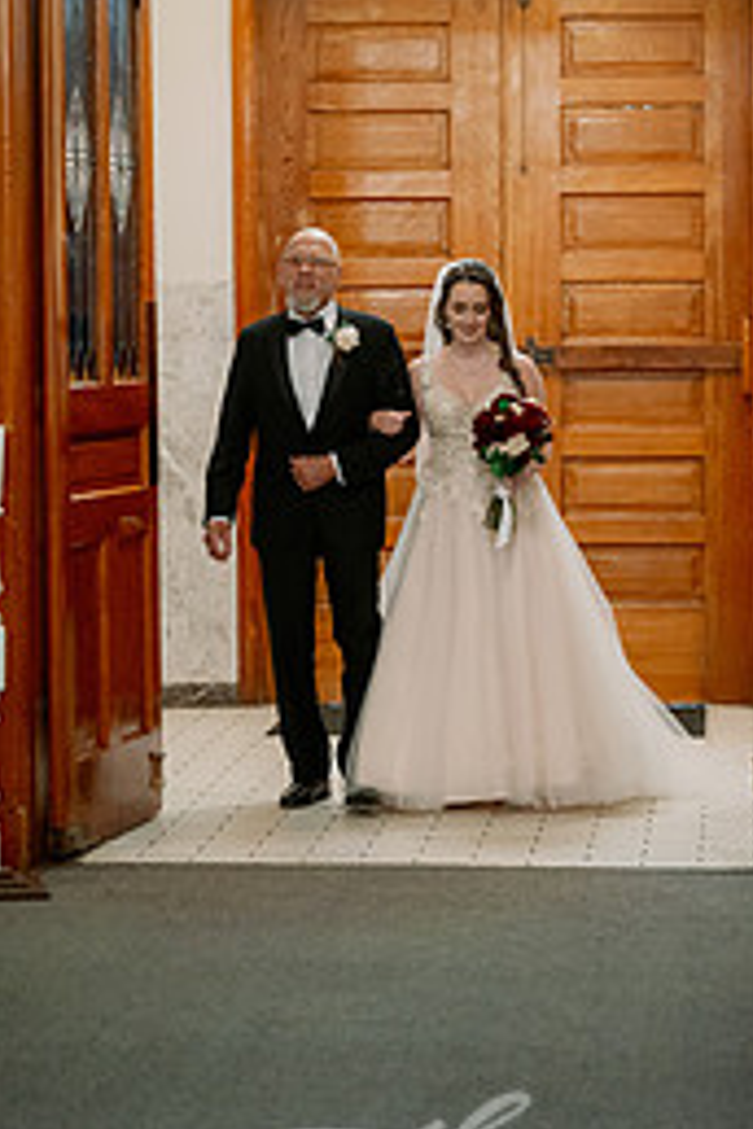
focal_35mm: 122
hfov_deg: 11.2
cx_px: 401
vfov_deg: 16.8
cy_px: 416
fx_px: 3827
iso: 2500
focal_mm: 70
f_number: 2.8
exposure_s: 1/320
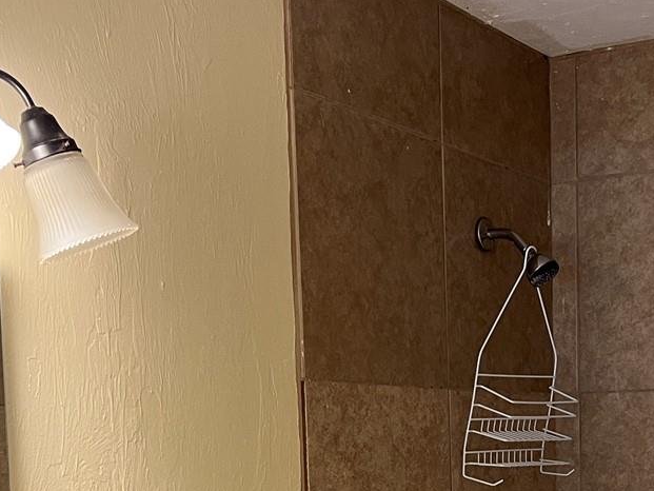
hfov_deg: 28.5
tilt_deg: -6.3
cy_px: 562
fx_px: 1266
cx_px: 506
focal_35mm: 67
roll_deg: +1.4
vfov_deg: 20.7
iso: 200
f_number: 1.6
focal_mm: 5.1
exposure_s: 1/60
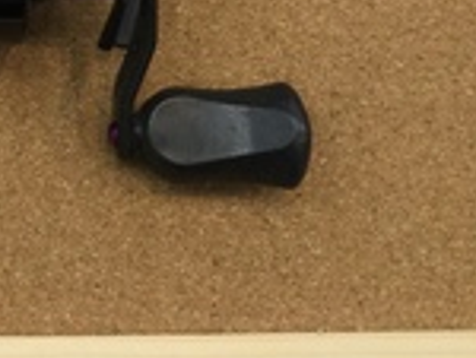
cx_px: -346
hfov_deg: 14.2
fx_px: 1708
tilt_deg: -64.9
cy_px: -206
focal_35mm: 124
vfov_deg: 11.4
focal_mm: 3.3
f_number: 2.4
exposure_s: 1/40
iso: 32
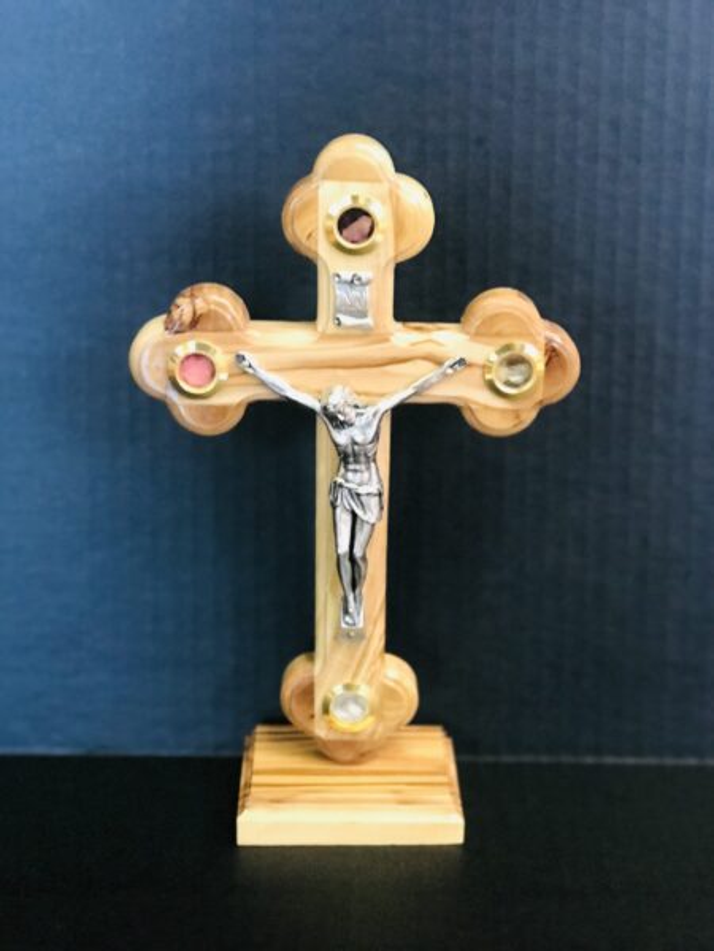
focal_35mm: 57
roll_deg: -0.3
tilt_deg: -18.0
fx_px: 1568
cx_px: 357
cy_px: 476
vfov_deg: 33.8
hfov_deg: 25.7
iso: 800
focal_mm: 6.6
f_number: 2.8
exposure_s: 1/60
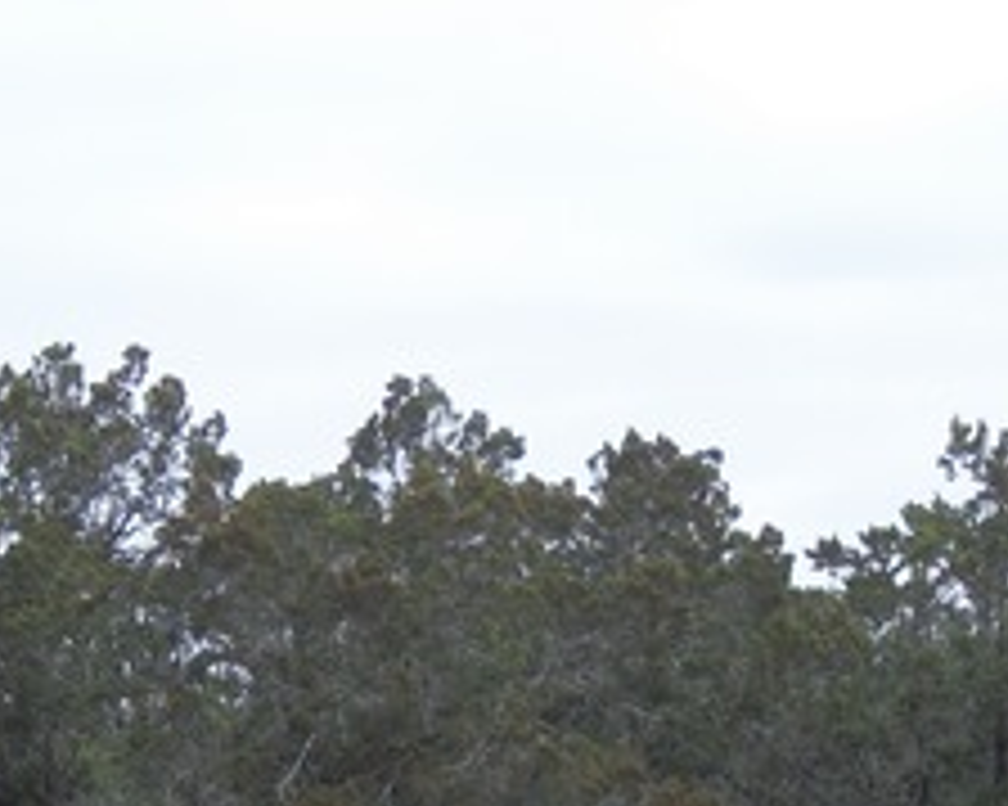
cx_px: 454
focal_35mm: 173
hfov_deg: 11.2
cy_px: 811
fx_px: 5159
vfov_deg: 8.9
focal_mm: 11
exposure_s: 1/125
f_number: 4.1
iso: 80
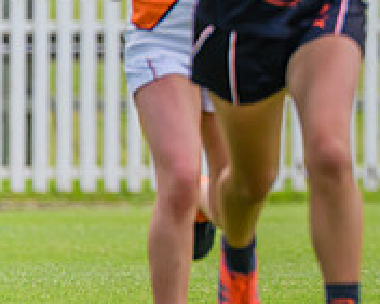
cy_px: -16
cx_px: 682
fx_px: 25701
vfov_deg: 0.7
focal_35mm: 2284
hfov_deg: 0.8
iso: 800
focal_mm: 600
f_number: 7.1
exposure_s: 1/1600
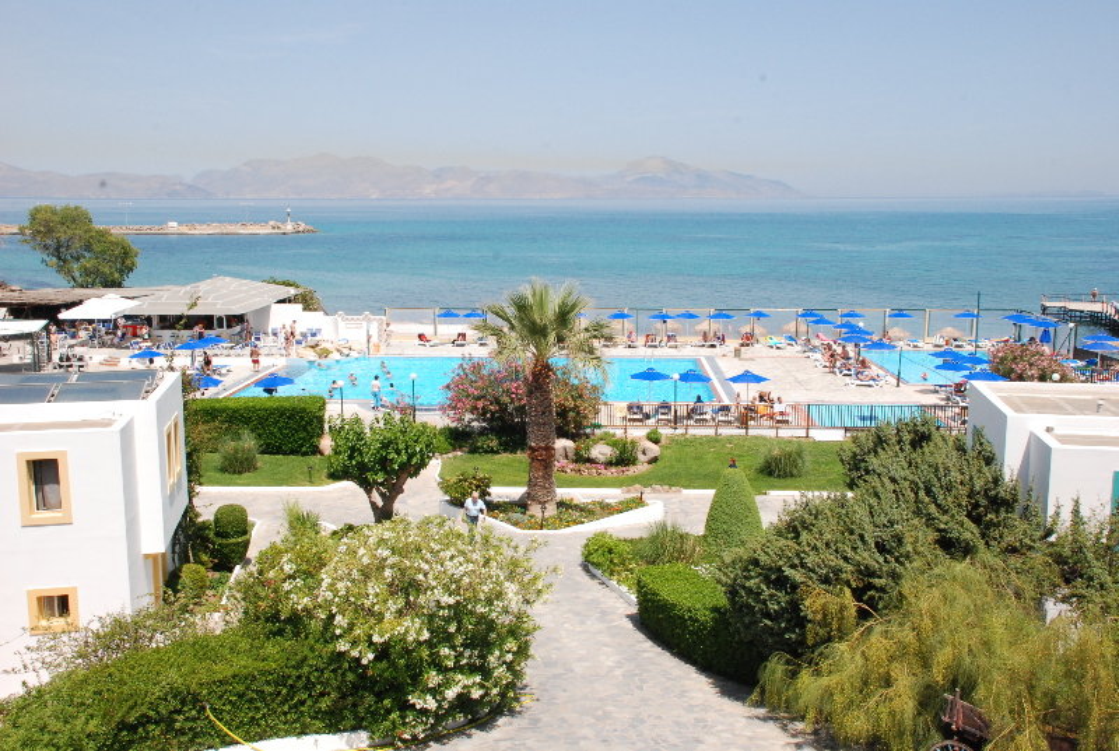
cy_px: 376
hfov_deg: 57.1
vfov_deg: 40.1
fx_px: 1028
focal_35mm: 33
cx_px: 560
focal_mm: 22
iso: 640
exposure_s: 1/250
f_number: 16
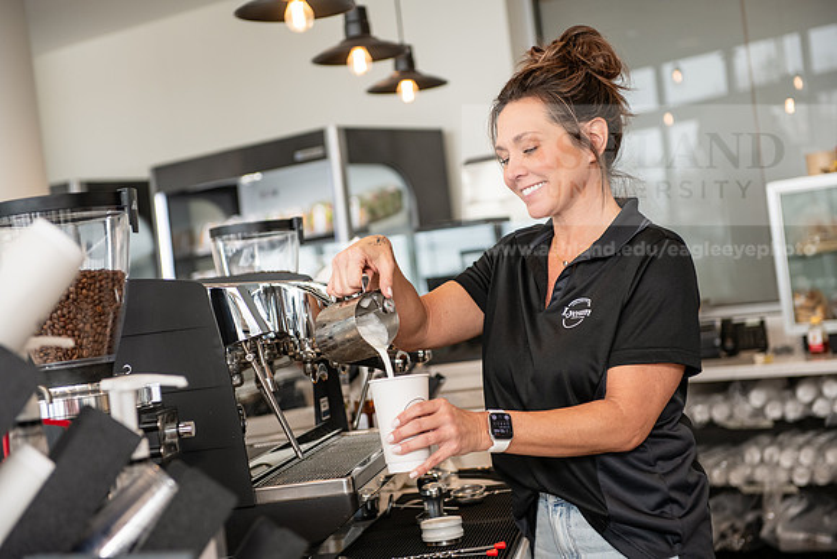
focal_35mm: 66
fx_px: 1535
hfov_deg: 30.5
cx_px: 418
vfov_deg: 20.6
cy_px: 280
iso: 640
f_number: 3.5
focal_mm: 66
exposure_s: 1/200
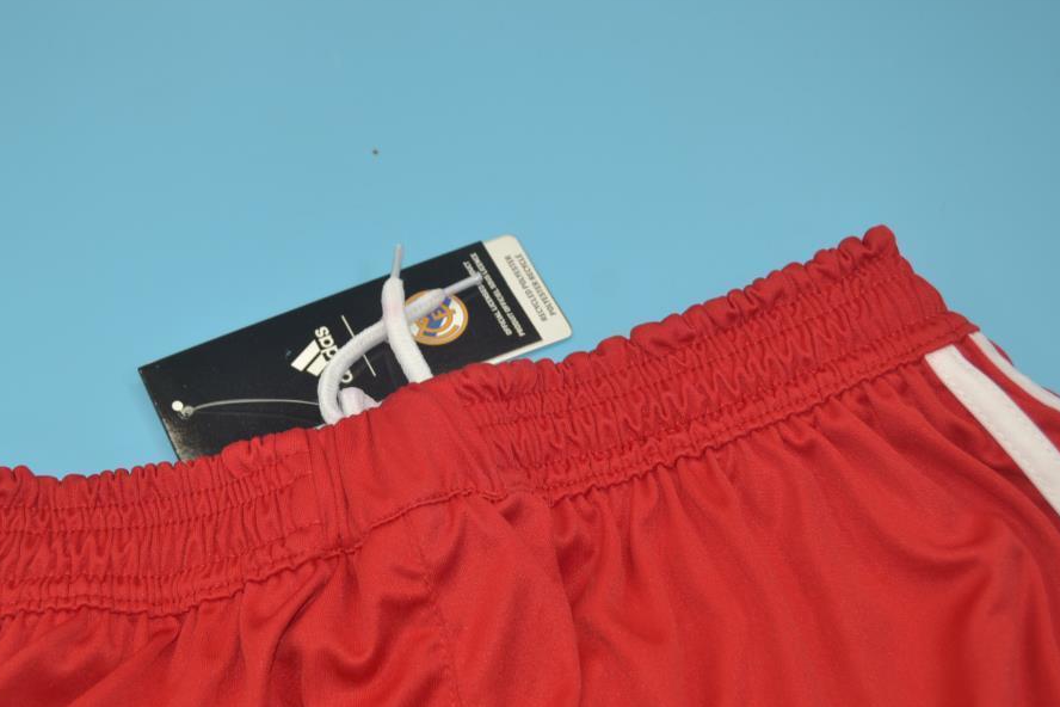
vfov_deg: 21.9
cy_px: 422
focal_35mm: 62
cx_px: 435
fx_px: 1825
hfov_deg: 32.3
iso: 200
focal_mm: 34
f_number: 5
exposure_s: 1/100
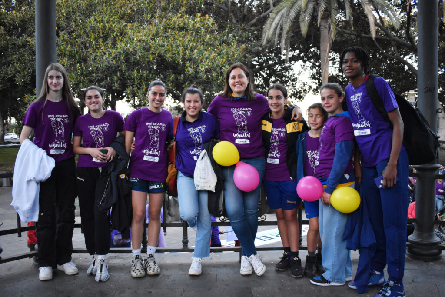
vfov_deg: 16.6
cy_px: 148
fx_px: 1020
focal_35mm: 82
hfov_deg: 24.6
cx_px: 222
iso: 400
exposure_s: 1/1600
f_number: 7.1
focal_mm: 55
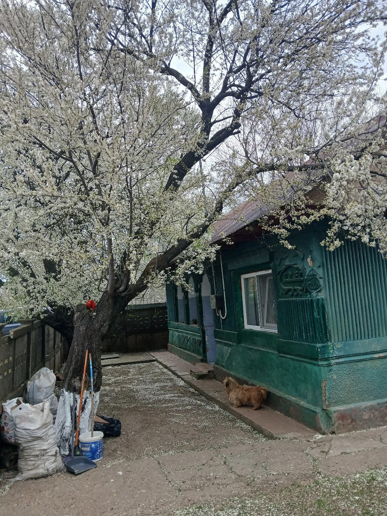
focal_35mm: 26
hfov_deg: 53.1
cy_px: 258
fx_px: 388
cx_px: 194
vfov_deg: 67.3
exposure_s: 1/175
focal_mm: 3.98
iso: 20
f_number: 1.8
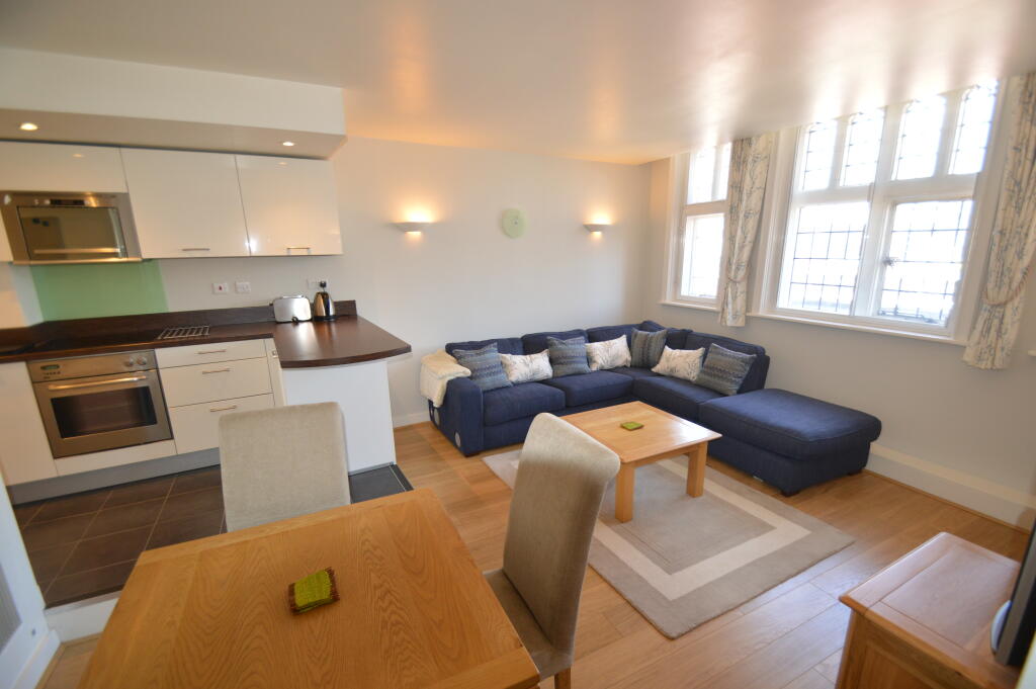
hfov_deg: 100.4
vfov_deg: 77.2
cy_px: 344
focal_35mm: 15
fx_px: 431
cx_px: 518
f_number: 3.5
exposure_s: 1/60
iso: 450
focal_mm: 10
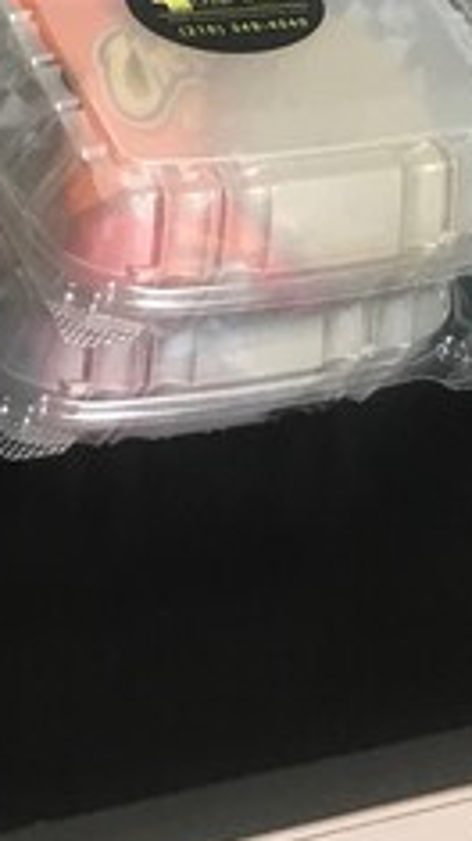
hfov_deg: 15.3
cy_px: 75
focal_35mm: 78
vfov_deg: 26.2
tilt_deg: -36.0
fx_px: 1737
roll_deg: -16.5
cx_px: 393
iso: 40
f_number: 1.8
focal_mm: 3.99
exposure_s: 1/17
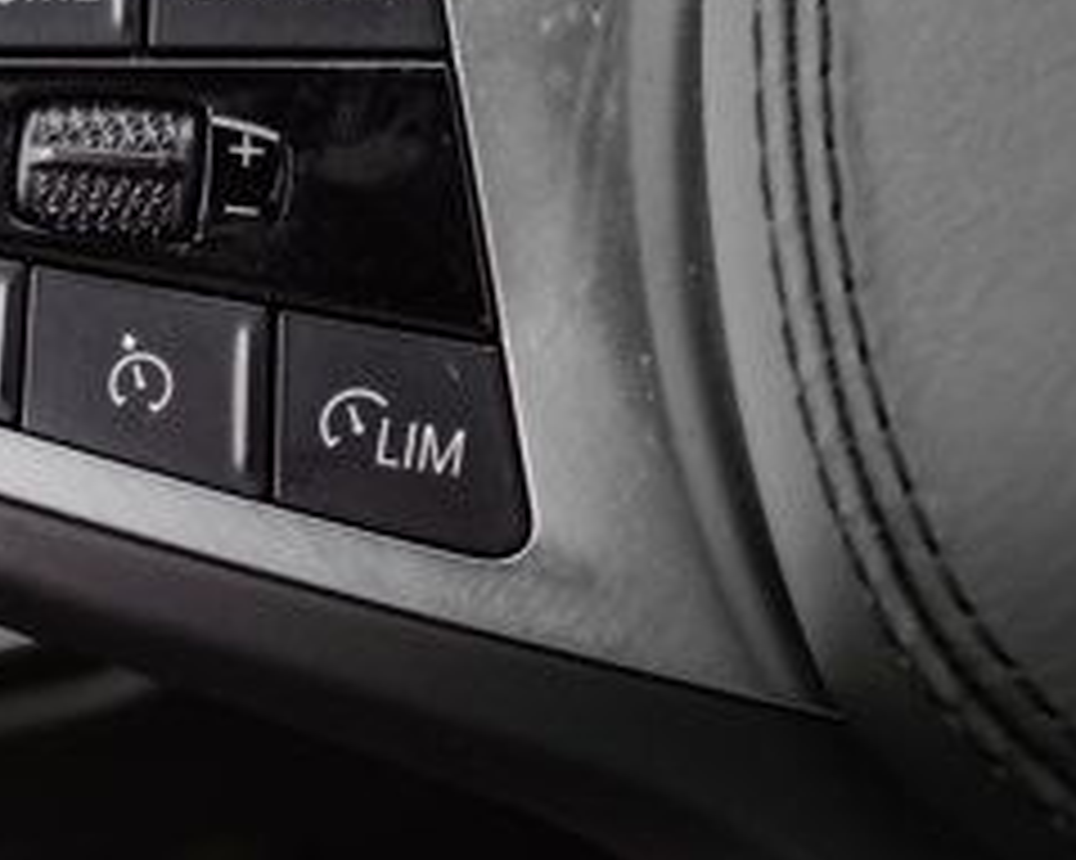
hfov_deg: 16.9
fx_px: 3597
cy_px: 173
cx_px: 257
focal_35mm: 113
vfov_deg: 13.6
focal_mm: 45
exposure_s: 1/200
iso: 640
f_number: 7.1
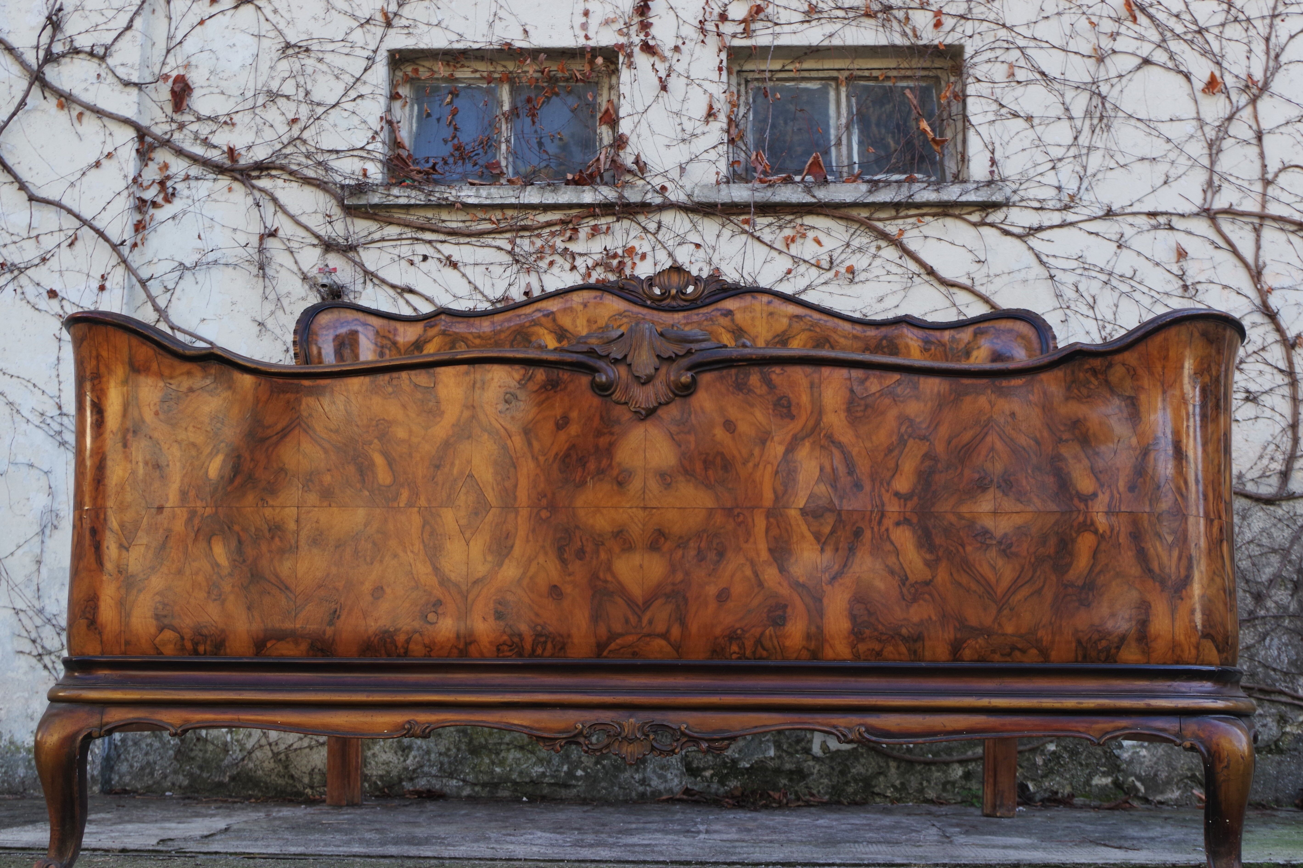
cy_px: 434
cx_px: 652
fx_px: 1665
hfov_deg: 42.8
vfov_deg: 29.2
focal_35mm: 46
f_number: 5.6
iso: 200
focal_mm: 30.63
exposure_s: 1/125
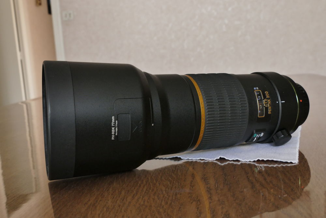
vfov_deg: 34.2
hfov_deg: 49.5
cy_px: 109
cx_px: 163
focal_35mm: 39
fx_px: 353
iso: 800
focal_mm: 14.24
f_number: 6.3
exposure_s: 1/30
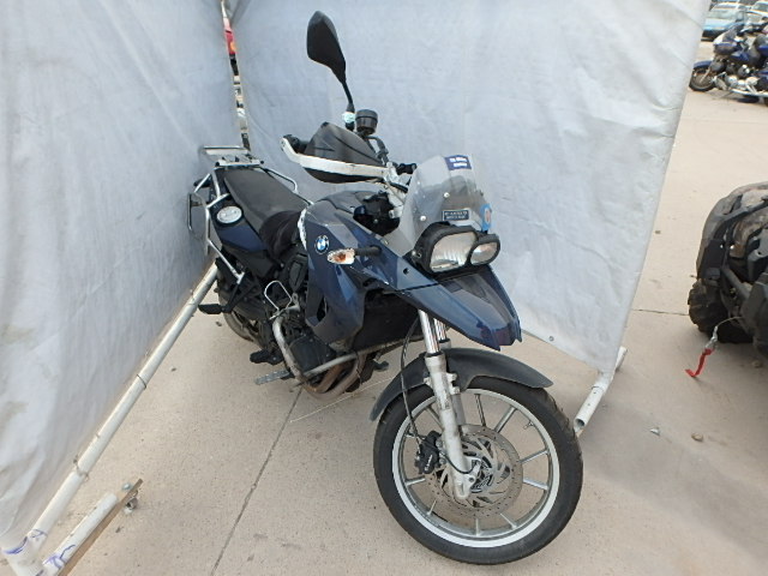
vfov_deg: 63.4
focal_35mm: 21
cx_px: 384
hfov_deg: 79.0
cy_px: 288
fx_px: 466
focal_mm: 3.7
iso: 125
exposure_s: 1/80
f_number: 3.5
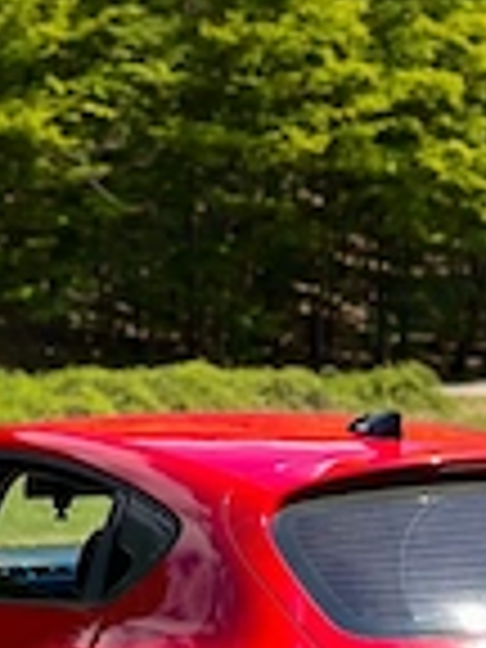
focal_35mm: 133
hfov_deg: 11.1
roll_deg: -0.3
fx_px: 2490
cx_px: 212
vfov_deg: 14.8
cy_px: 324
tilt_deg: +1.3
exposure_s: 1/1695
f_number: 1.78
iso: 80
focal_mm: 6.86
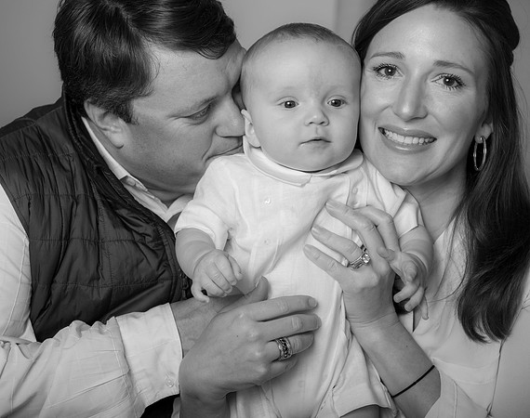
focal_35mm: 74
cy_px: 209
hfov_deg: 25.8
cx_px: 215
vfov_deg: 20.6
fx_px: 1154
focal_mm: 66
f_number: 4.5
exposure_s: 1/200
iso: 200
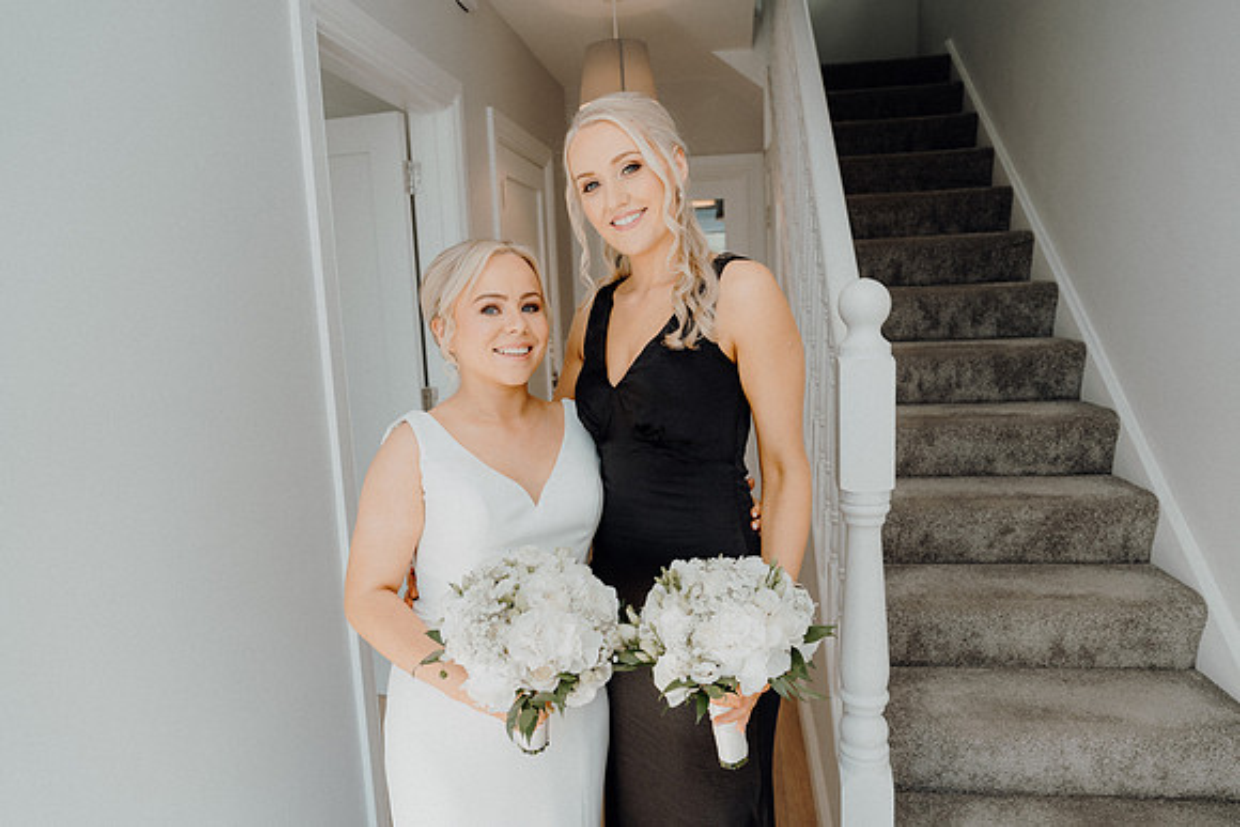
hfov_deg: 73.7
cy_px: 414
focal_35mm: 24
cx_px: 620
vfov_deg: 53.1
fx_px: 827
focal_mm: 24
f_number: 3.5
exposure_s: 1/160
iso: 125
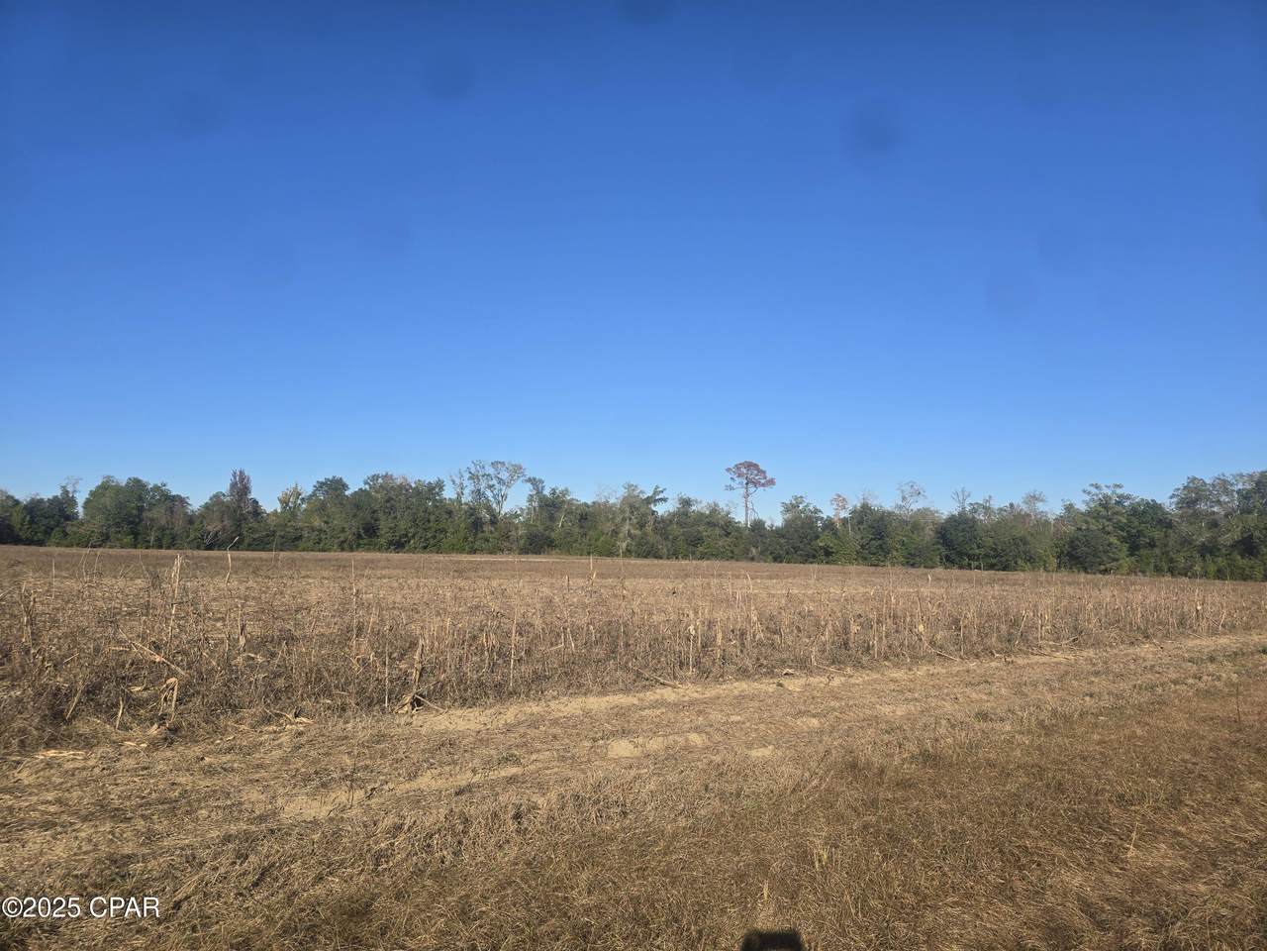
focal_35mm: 23
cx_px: 634
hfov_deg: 73.9
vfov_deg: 58.9
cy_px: 476
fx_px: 842
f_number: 1.7
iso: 12
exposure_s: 1/902
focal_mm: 6.3
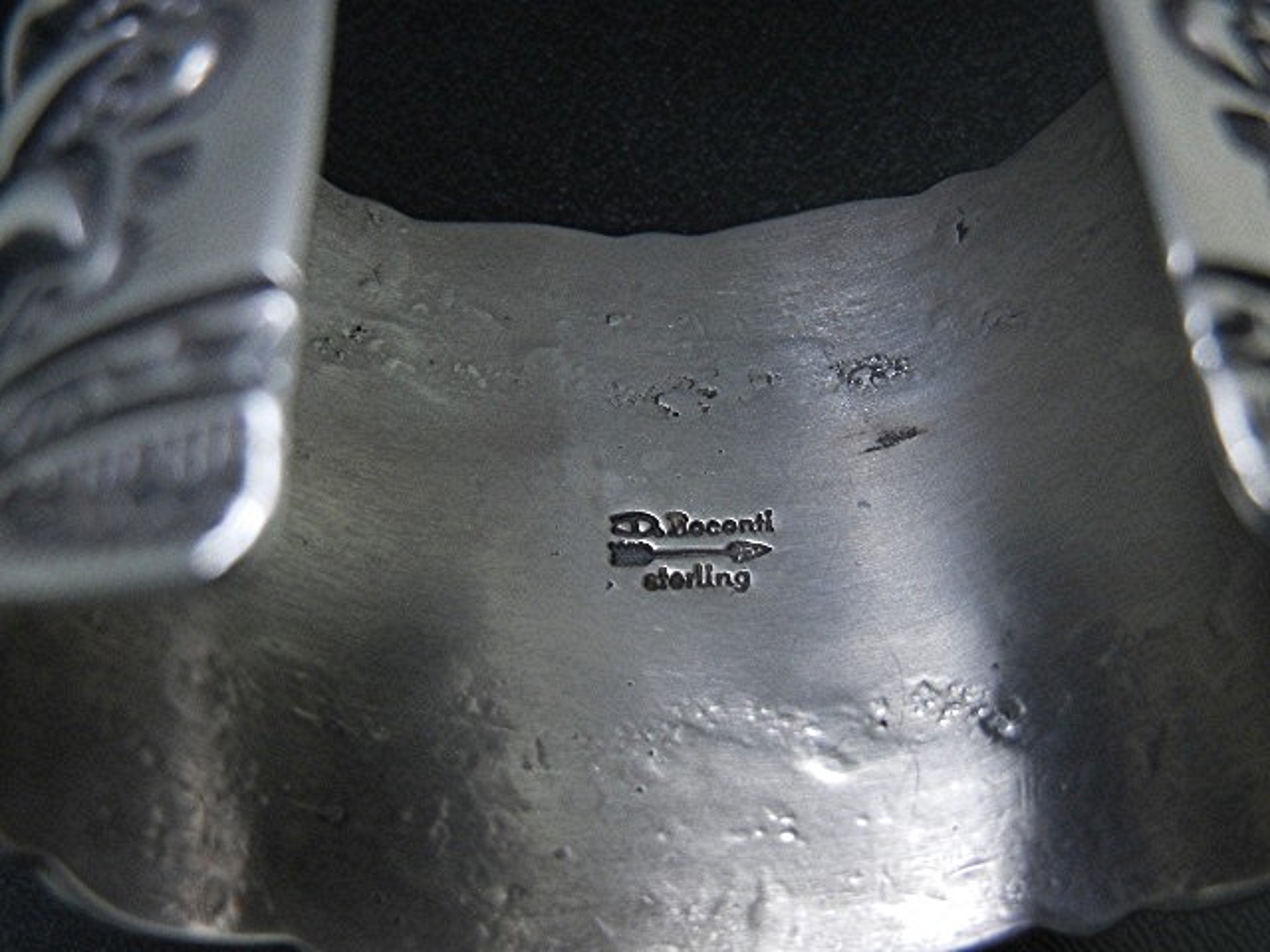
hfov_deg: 42.1
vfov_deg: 32.2
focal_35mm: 45
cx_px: 635
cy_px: 476
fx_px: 1651
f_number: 7.6
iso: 361
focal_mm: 8.1
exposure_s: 1/30
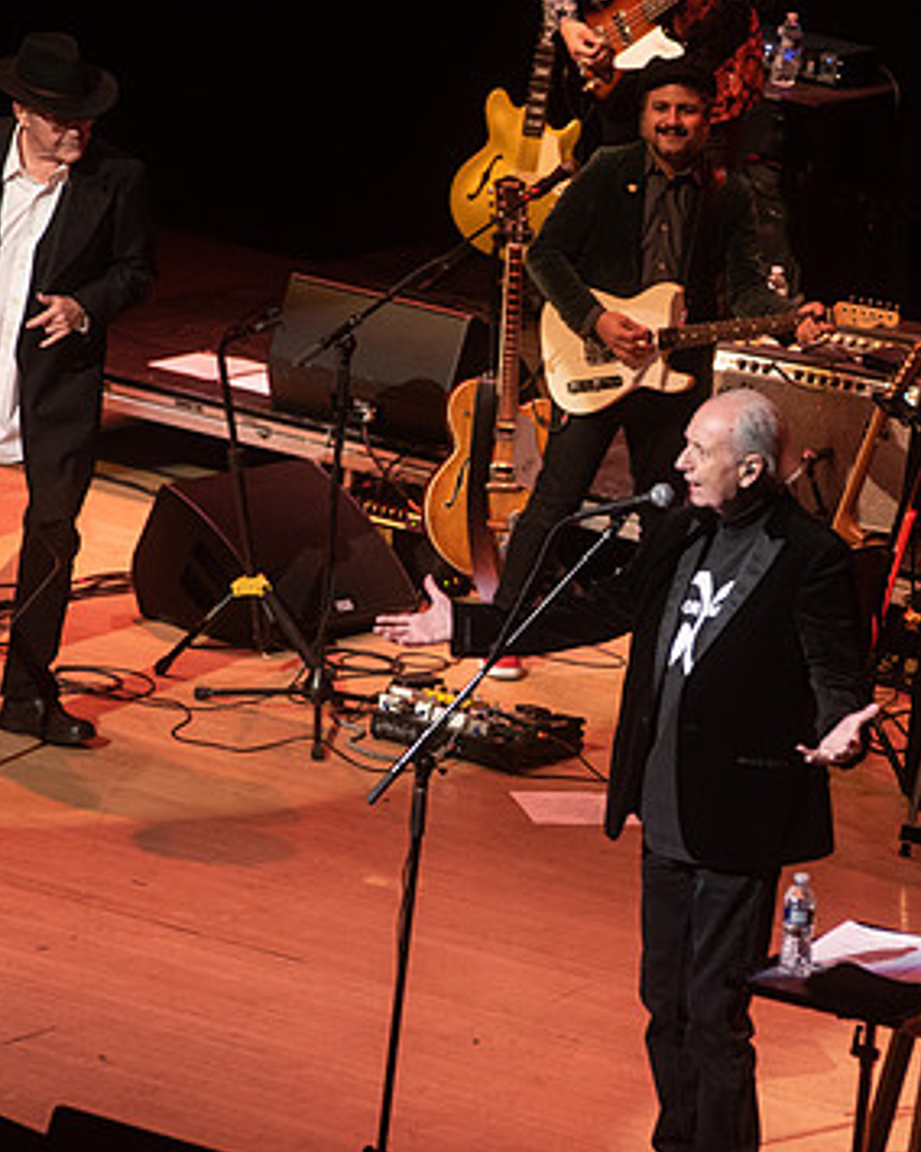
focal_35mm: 284
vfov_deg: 6.8
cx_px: 614
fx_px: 9677
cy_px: 582
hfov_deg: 5.4
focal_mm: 170
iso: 2000
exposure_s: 1/320
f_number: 3.5
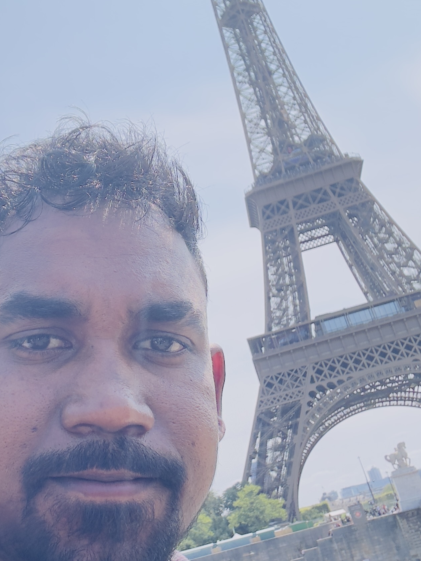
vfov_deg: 34.9
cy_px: 253
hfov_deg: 26.0
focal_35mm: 55
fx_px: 892
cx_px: 75
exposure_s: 1/1038
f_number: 1.9
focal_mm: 2.69
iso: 25
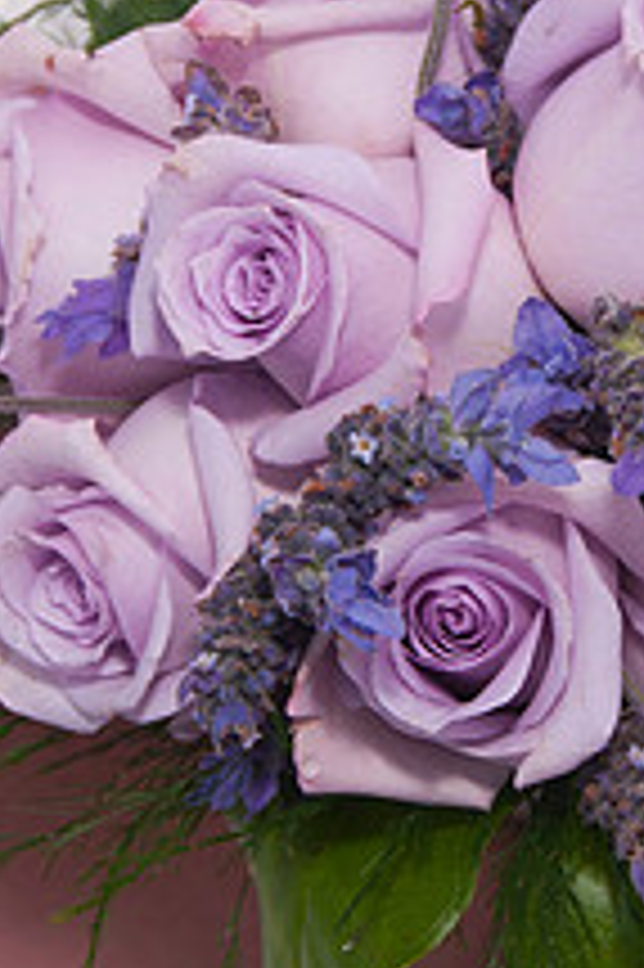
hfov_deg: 5.2
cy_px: 313
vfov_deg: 7.8
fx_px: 7068
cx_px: 513
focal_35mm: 263
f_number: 8
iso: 100
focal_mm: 65
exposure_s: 1/250
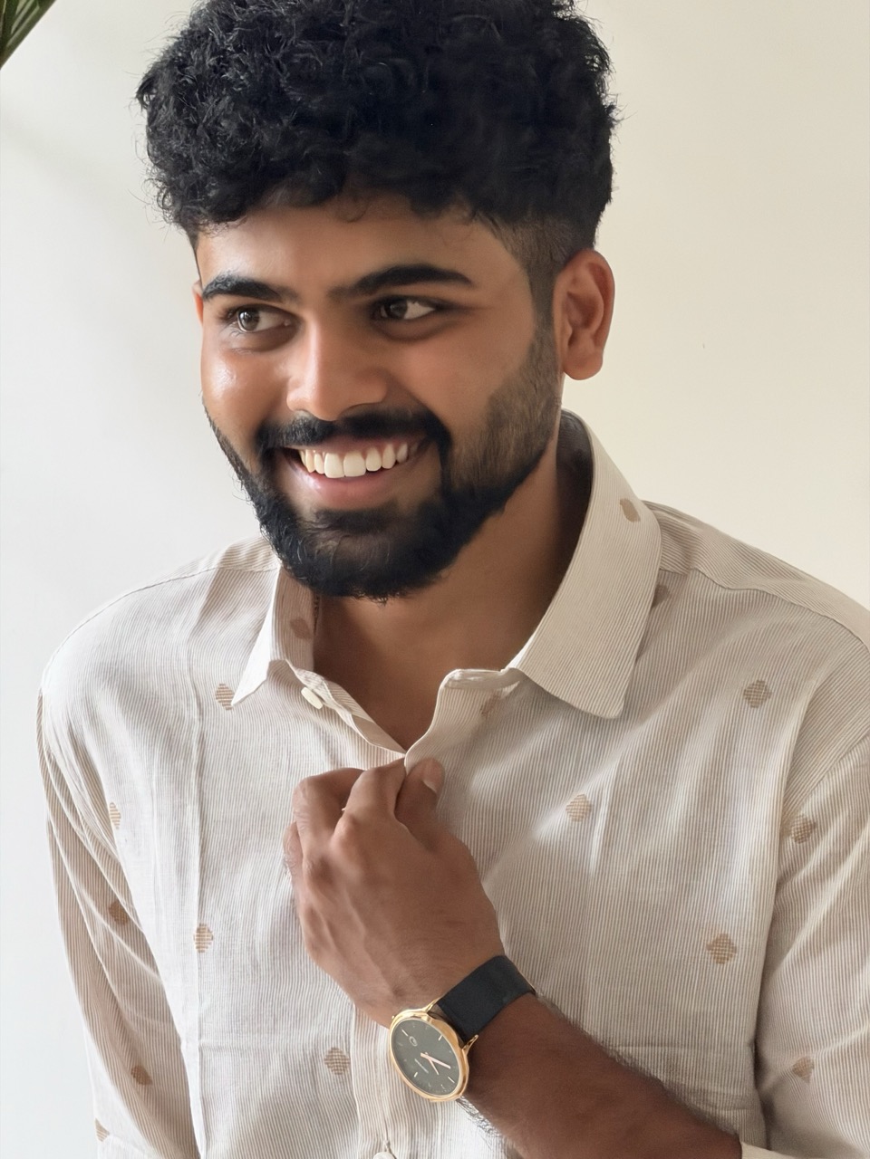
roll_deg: +0.7
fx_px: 6702
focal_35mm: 200
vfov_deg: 9.9
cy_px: 580
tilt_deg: -2.5
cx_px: 435
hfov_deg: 7.4
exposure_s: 1/104
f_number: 2.8
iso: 400
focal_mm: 16.89
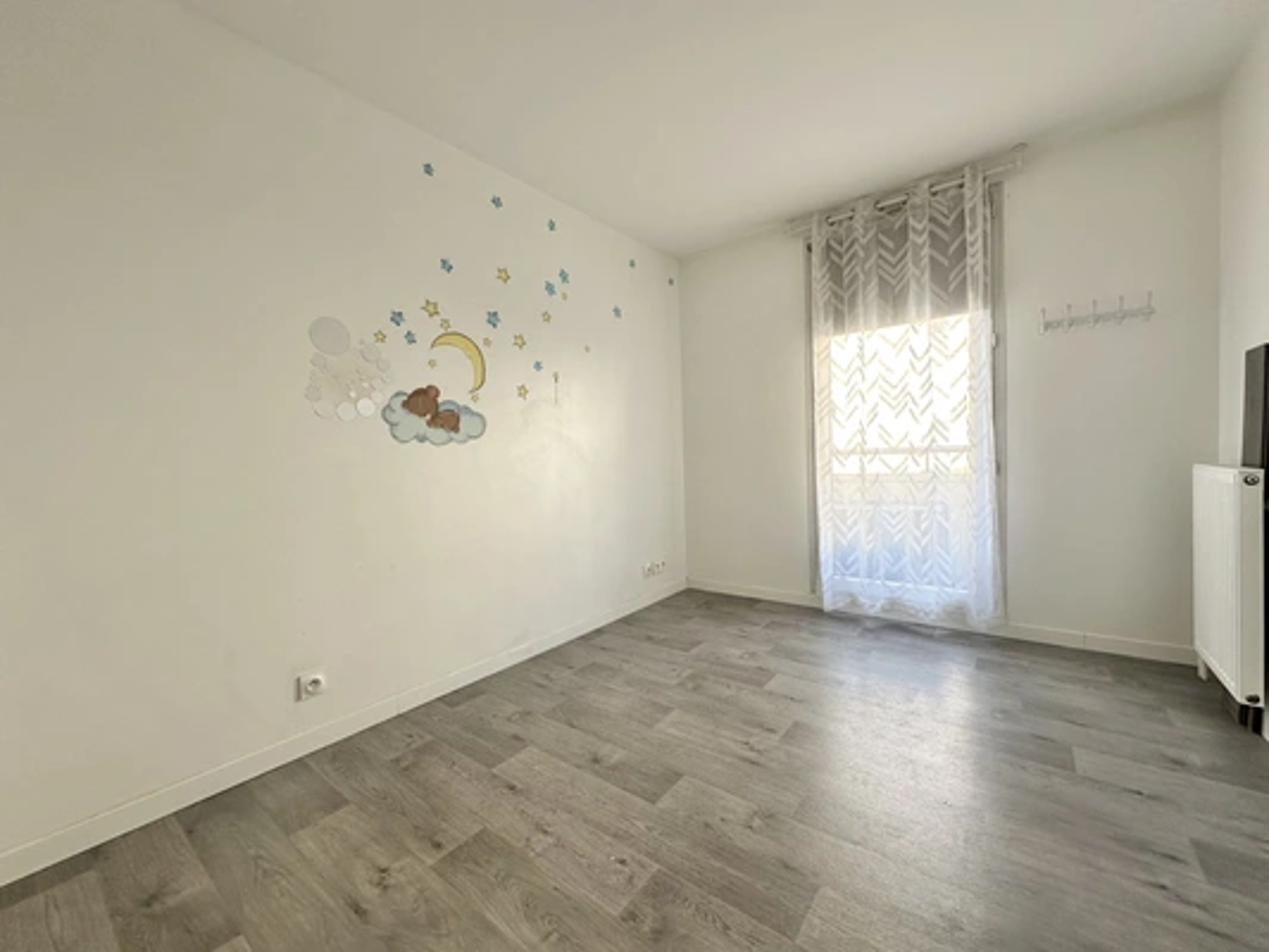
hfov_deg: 102.1
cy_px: 476
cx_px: 634
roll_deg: +1.6
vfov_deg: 85.7
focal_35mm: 14
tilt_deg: -1.3
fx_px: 513
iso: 80
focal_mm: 2.22
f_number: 2.2
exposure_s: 1/99
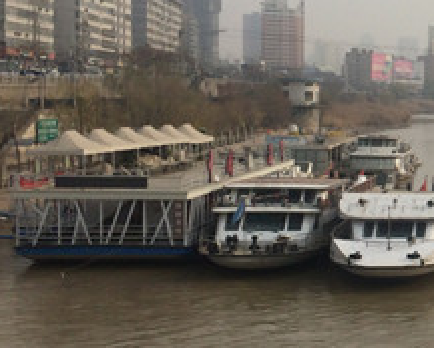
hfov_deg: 20.1
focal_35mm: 84
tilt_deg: -3.6
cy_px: 143
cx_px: 621
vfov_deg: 18.3
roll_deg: +0.0
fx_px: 1079
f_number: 2.2
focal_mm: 4.15
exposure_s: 1/3731
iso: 32
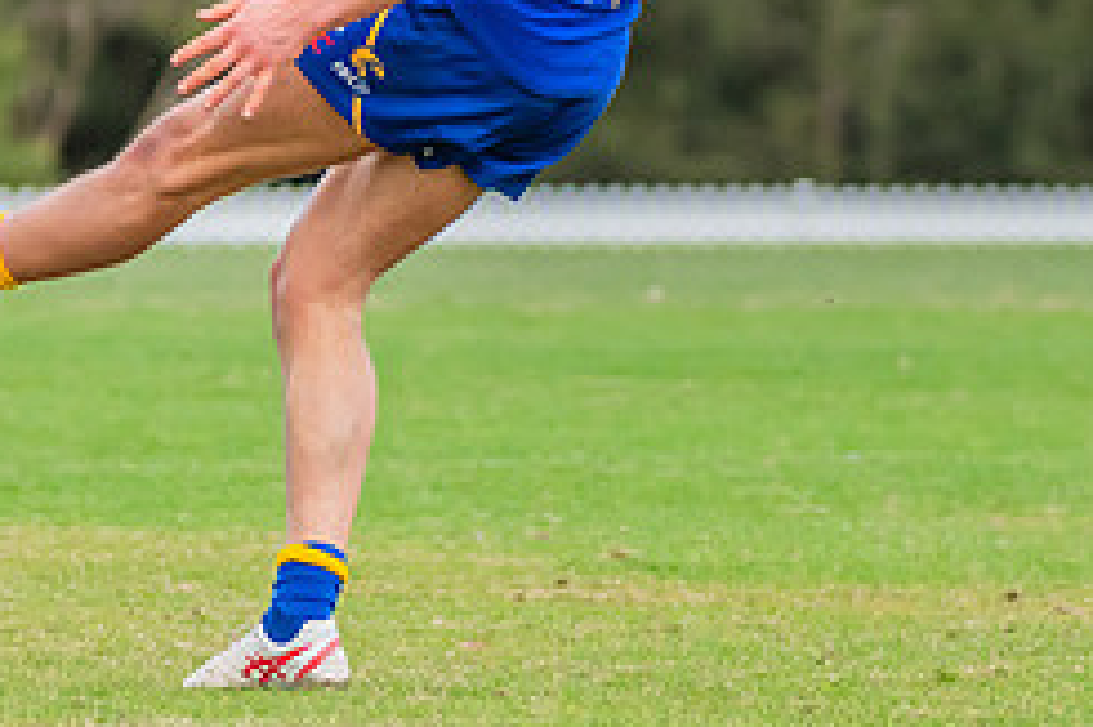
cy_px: -157
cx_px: 375
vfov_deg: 1.7
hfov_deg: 2.5
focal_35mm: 831
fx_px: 25212
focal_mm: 210
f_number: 4.5
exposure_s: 1/1250
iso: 800
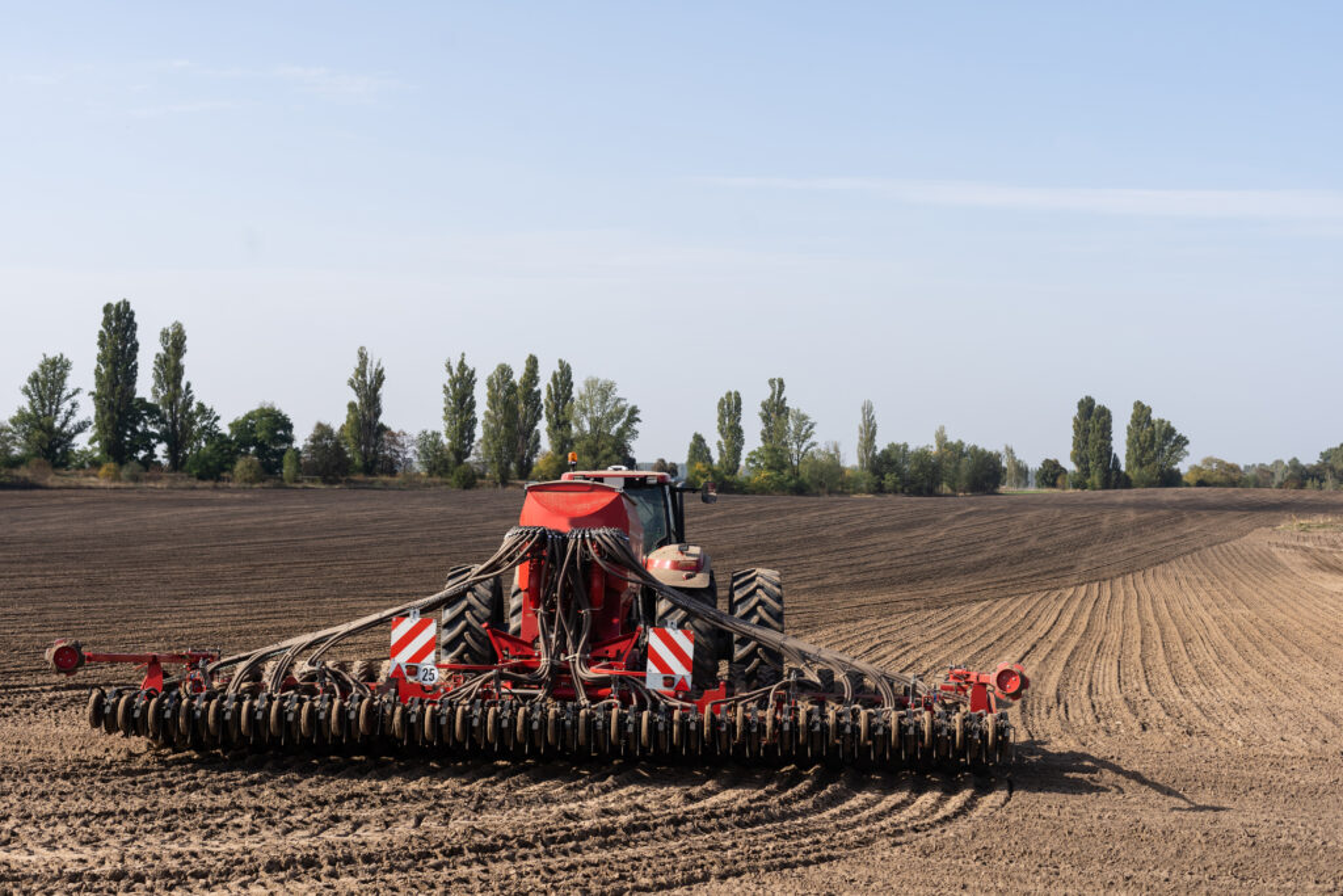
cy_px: 448
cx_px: 672
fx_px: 1865
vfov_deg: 27.0
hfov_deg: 39.6
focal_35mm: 50
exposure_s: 1/800
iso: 100
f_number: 6.3
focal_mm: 50
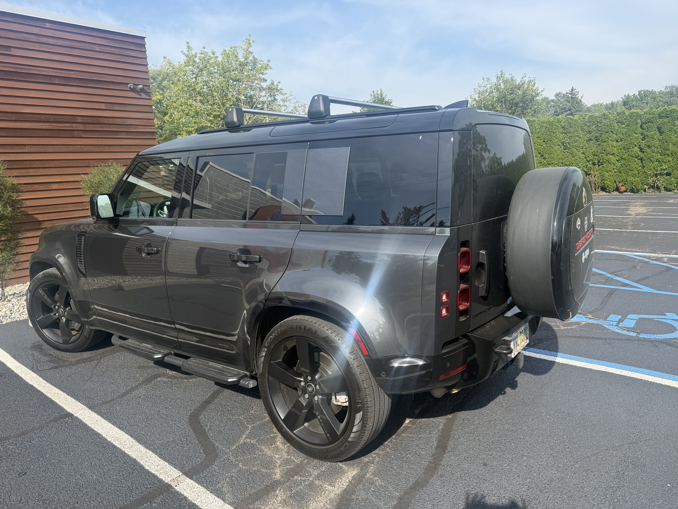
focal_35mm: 24
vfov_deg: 56.8
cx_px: 339
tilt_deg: -9.6
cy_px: 254
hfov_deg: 71.6
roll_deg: +2.0
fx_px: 470
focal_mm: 6.76
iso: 80
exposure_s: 1/2611
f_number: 1.78
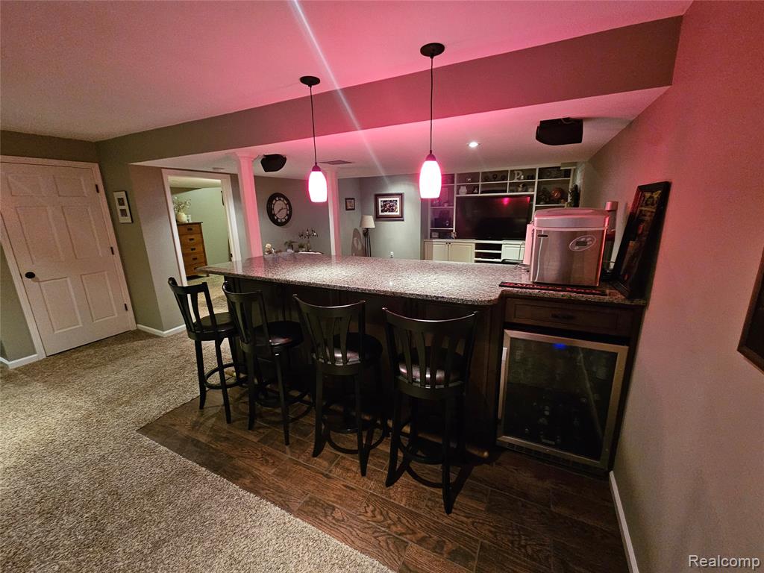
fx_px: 287
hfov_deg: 106.2
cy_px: 286
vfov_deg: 89.9
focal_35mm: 13
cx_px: 382
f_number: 2.2
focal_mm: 2.2
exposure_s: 1/24
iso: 800
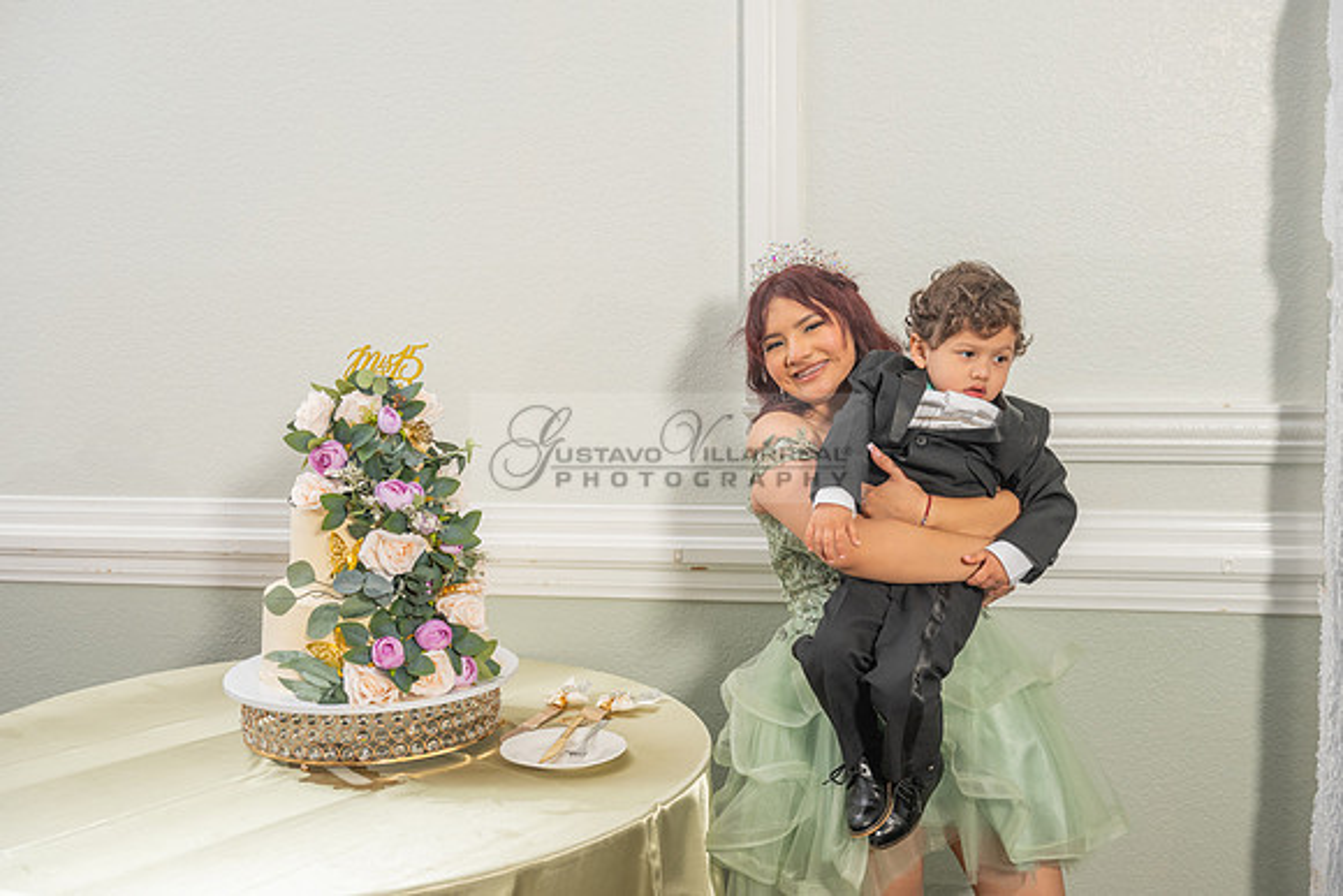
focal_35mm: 38
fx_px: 1418
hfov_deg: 50.7
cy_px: 448
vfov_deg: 35.1
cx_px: 672
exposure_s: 1/125
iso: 500
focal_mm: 38
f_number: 4.5
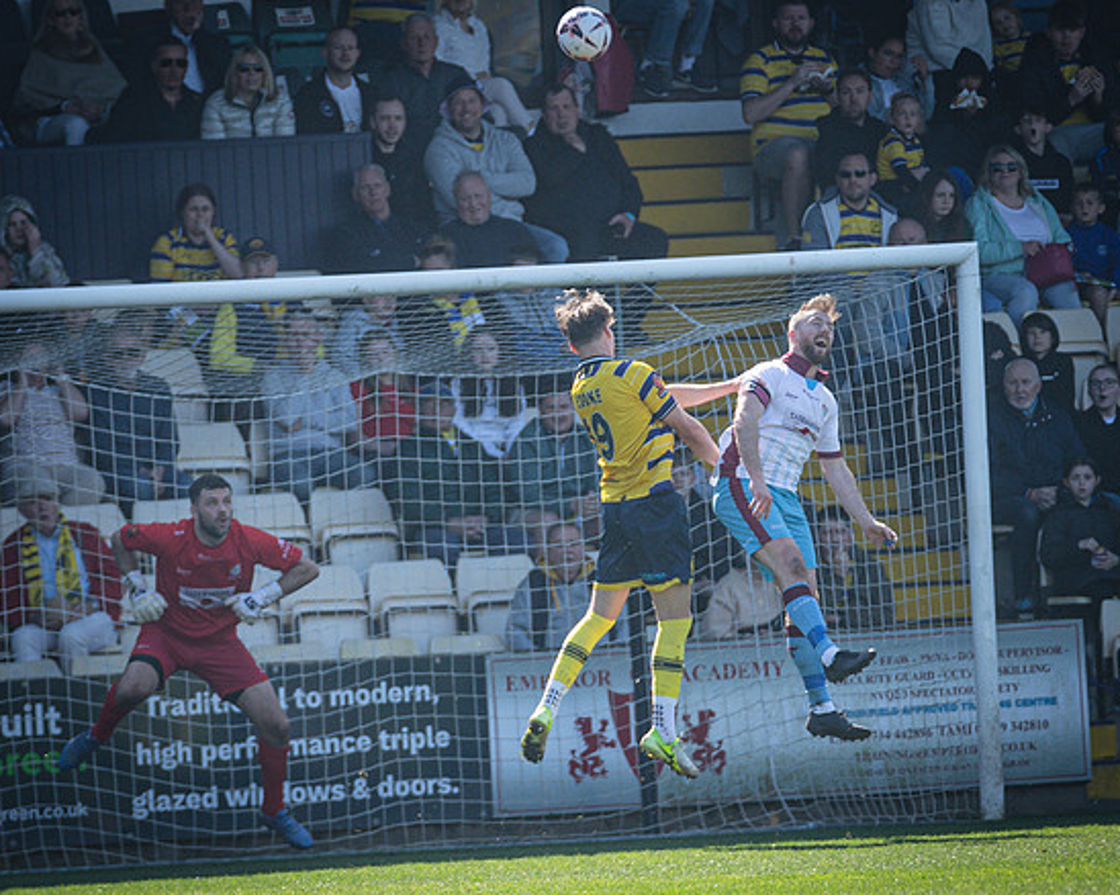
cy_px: 526
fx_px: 20478
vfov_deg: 2.5
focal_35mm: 618
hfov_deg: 3.1
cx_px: 477
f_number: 4
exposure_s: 1/1600
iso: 400
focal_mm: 310
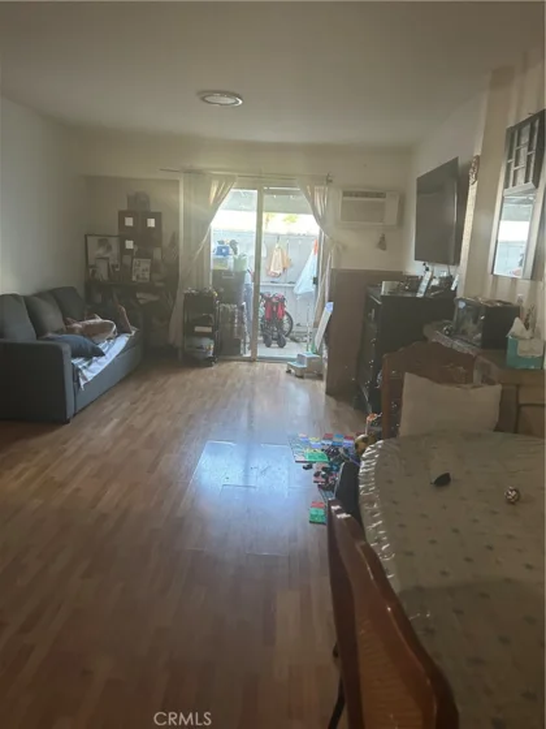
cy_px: 364
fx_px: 547
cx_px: 273
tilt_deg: -11.5
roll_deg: -1.3
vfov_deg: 67.3
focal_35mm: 26
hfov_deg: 53.1
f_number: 1.5
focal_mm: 5.7
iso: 500
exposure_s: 1/60
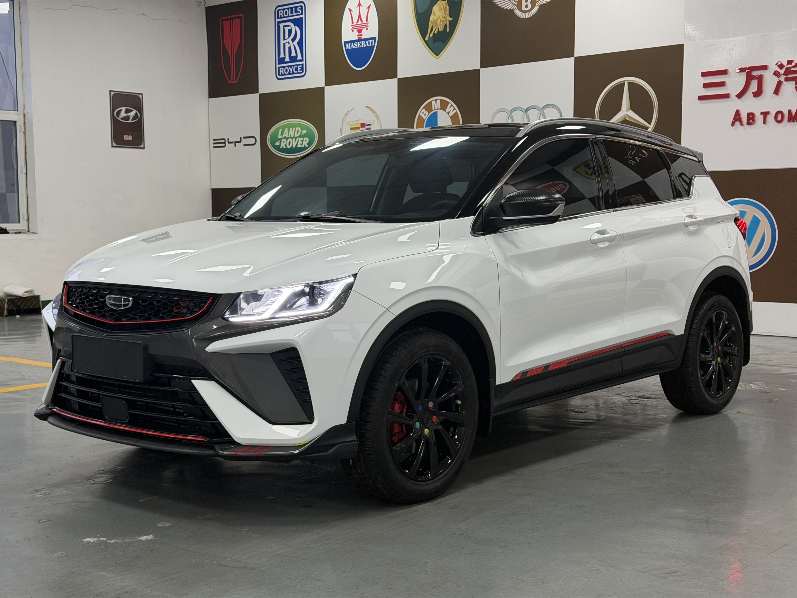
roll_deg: +0.6
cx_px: 398
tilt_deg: -5.3
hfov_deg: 39.7
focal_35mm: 48
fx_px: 1105
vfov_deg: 30.3
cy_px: 299
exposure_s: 1/100
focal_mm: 6.76
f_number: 1.78
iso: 160
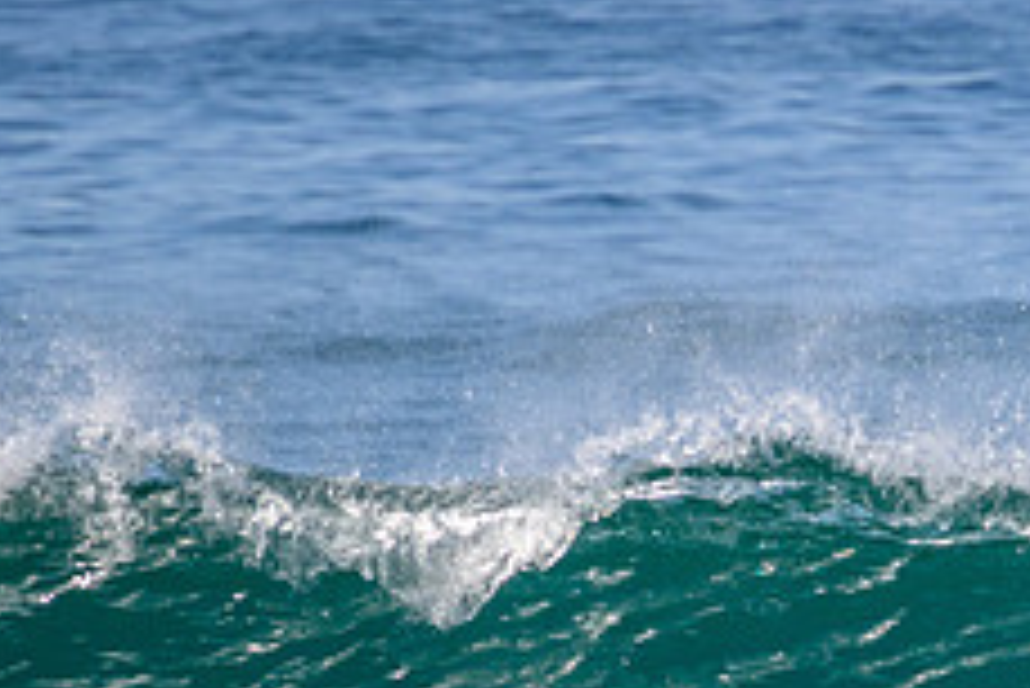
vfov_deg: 0.7
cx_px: 1124
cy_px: 825
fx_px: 58029
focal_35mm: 2027
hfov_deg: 1.0
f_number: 11
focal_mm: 800
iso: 800
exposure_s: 1/2000
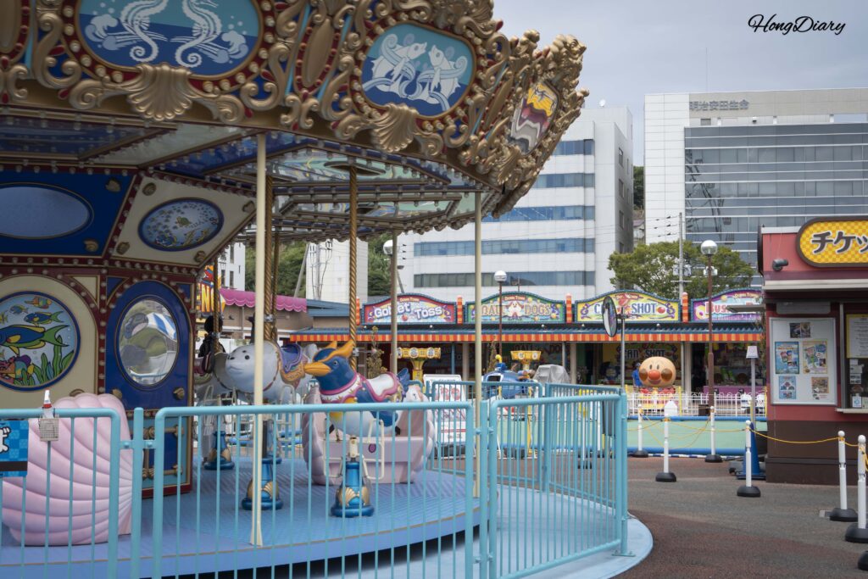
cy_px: 290
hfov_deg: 41.9
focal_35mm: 47
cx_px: 434
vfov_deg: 28.7
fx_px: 1133
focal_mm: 47
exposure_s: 1/125
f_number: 11
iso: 100
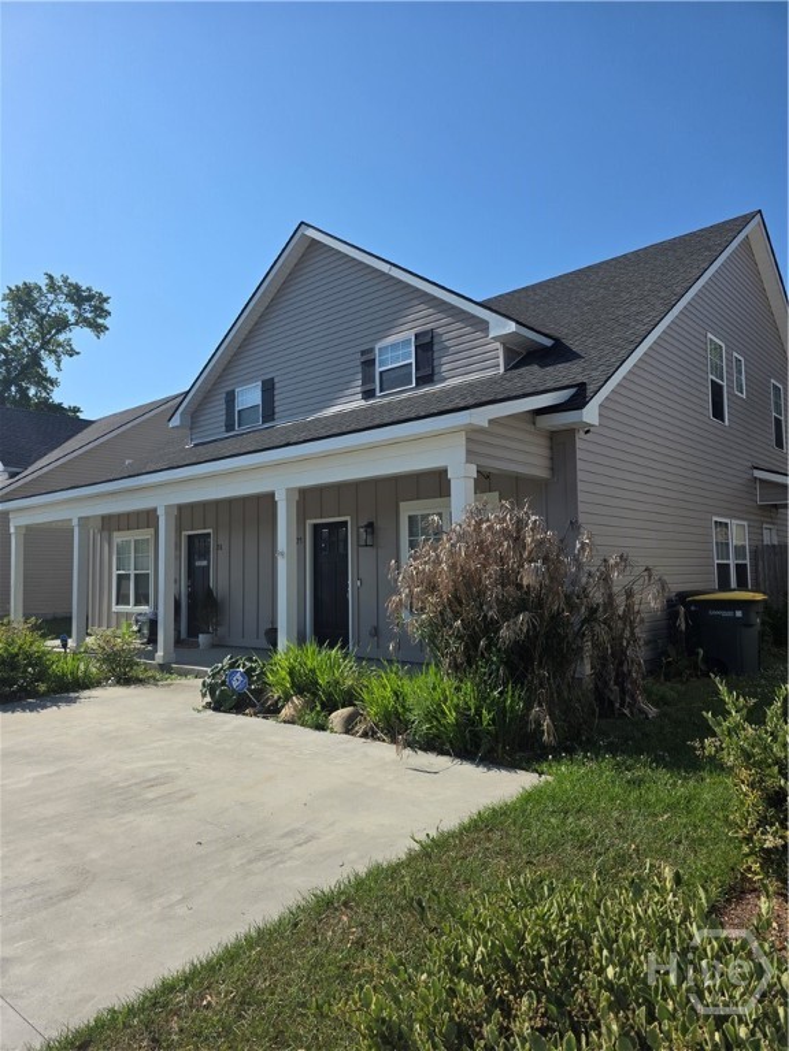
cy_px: 526
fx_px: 699
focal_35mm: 23
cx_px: 394
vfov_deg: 73.9
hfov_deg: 58.9
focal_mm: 6.3
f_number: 1.7
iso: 80
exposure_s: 1/6809
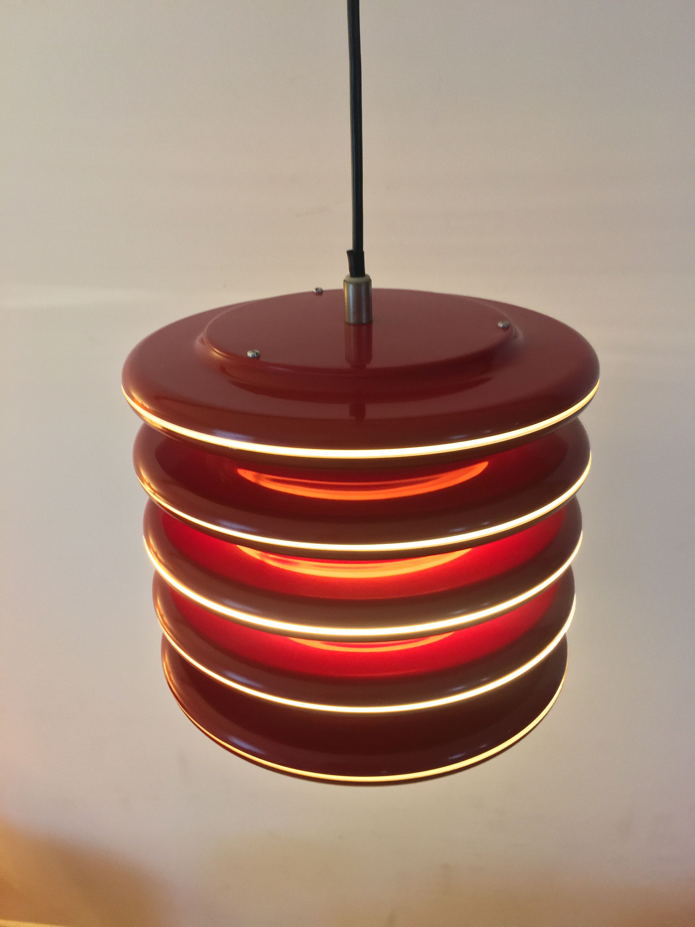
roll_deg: +0.9
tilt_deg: -25.1
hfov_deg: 48.2
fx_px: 776
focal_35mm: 29
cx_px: 348
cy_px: 464
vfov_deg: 61.7
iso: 250
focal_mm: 4.15
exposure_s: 1/33
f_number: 2.2
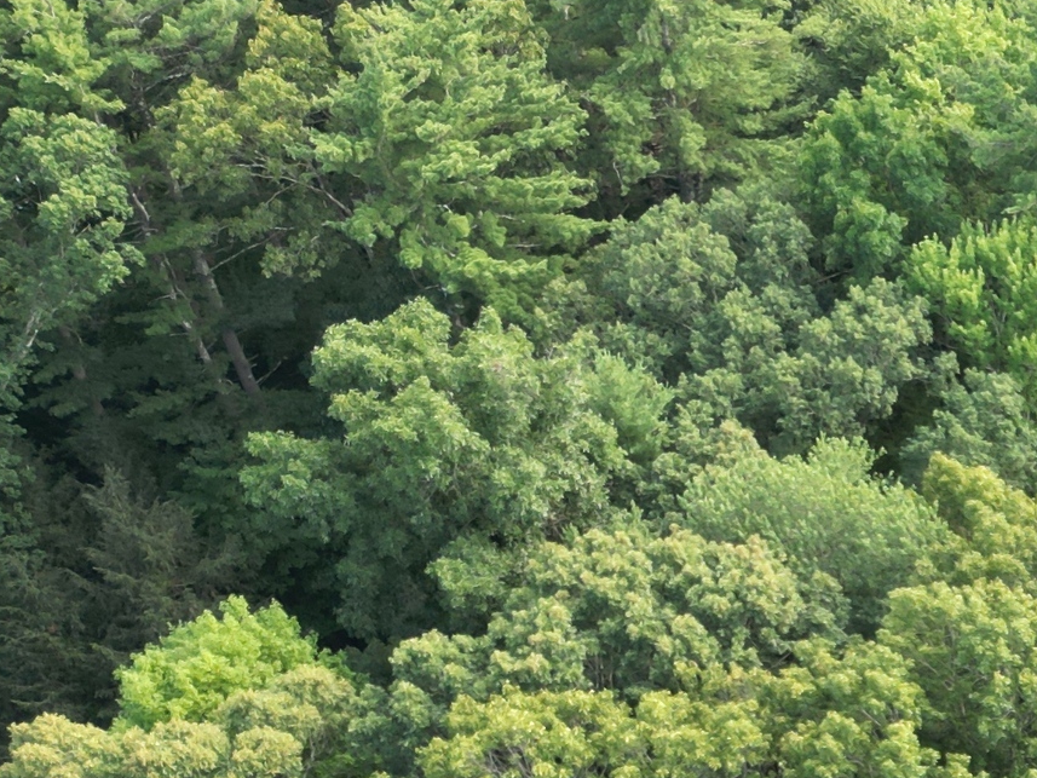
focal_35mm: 86
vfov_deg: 16.5
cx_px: 1618
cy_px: 899
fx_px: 2577
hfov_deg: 19.4
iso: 100
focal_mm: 6.72
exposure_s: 1/180
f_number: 1.7
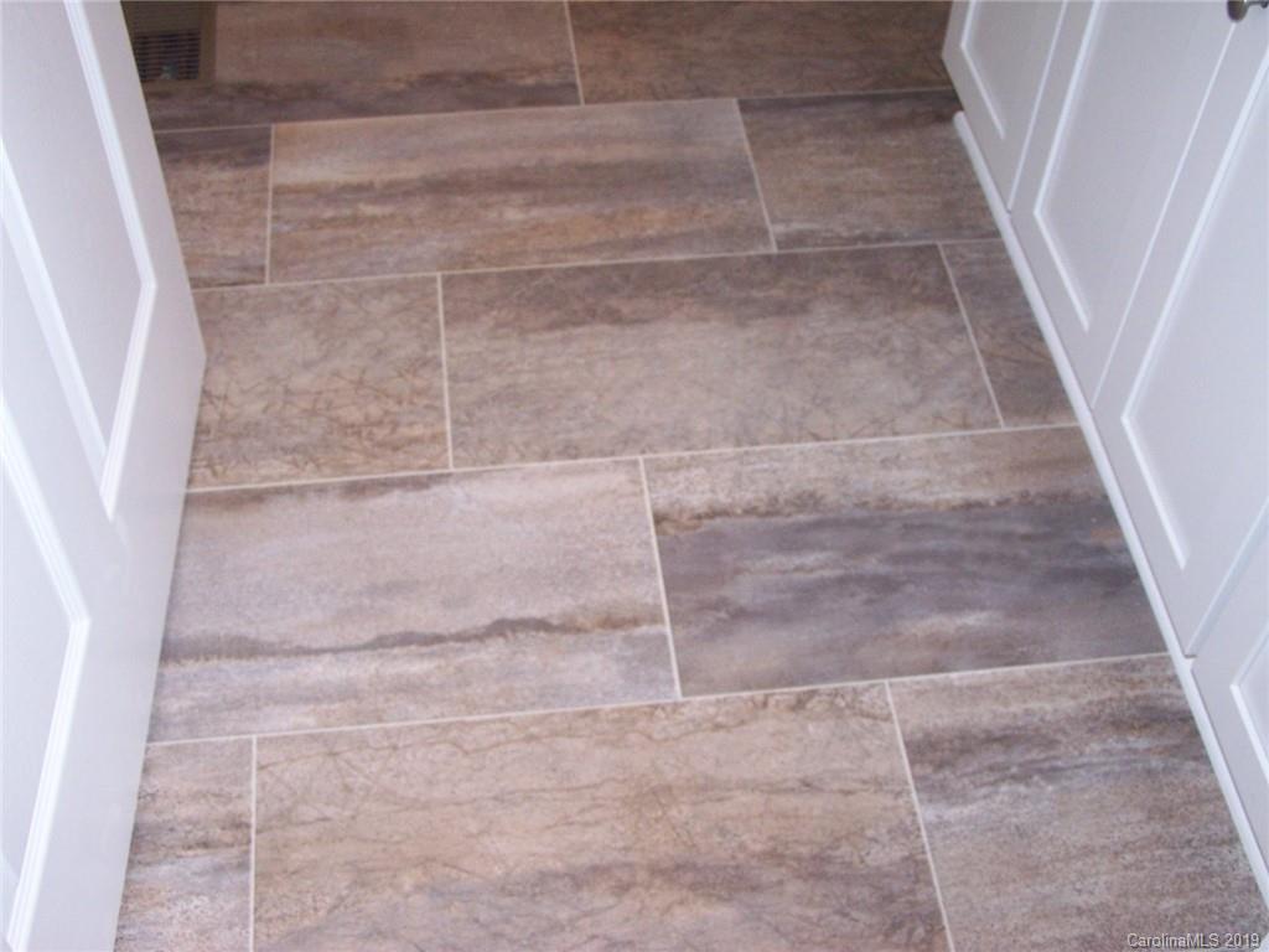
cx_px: 634
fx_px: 1760
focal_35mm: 48
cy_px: 476
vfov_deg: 30.3
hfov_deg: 39.7
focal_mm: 8
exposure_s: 1/60
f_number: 3.2
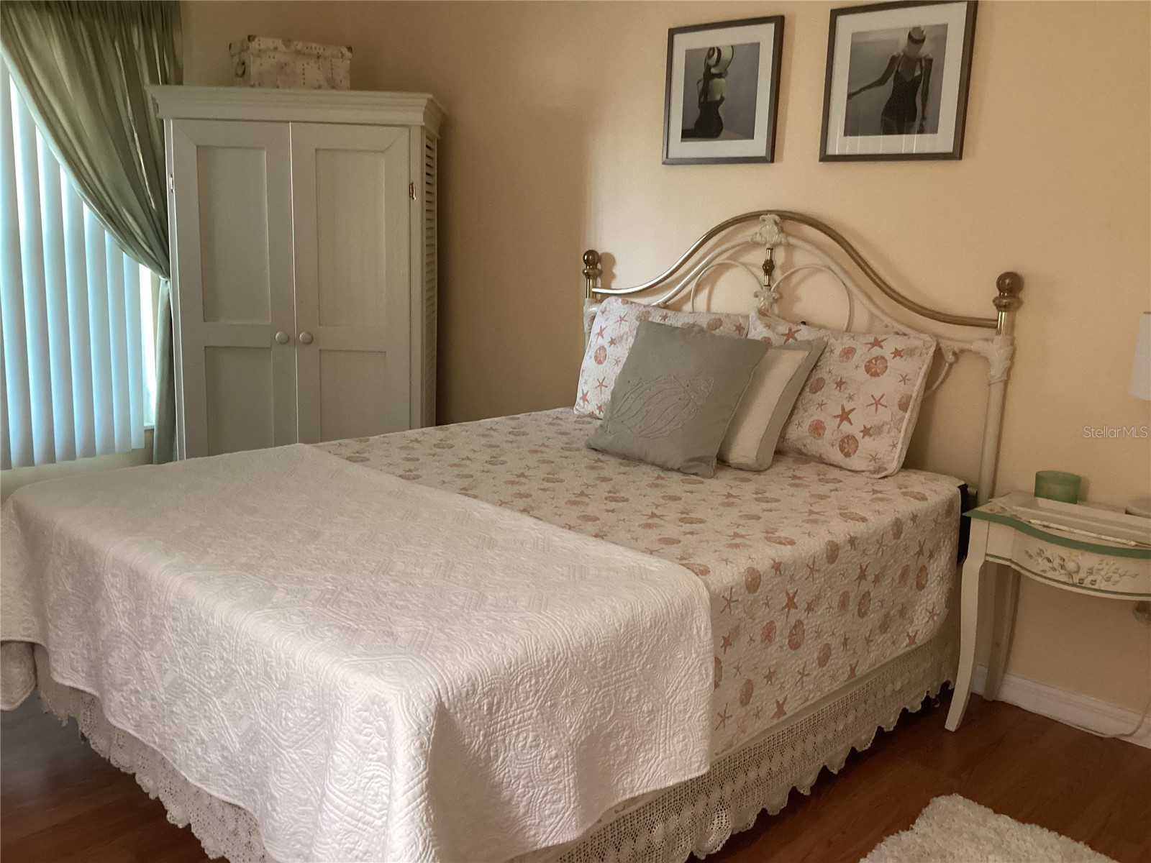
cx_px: 576
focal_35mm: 31
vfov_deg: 45.4
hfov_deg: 58.4
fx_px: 1031
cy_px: 432
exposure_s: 1/50
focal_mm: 3.3
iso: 320
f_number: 2.4
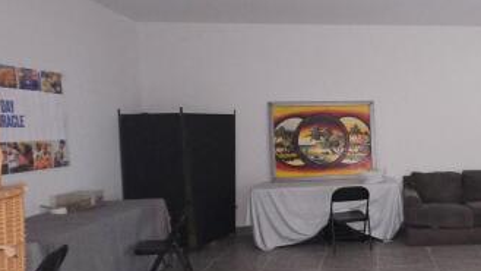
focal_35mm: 31
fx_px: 395
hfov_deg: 54.9
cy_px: 171
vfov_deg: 37.5
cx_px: 428
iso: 640
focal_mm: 2.2
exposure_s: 1/15.3
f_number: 2.2
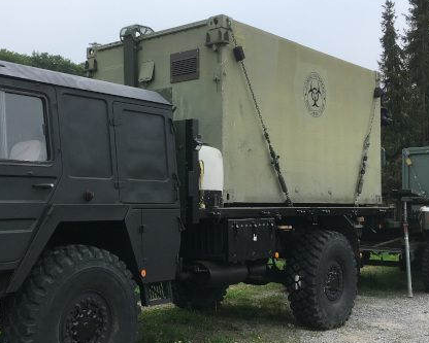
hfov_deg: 36.4
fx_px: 648
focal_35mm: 51
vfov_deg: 29.7
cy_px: 193
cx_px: 154
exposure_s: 1/801
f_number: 2.2
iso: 25
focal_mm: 4.15
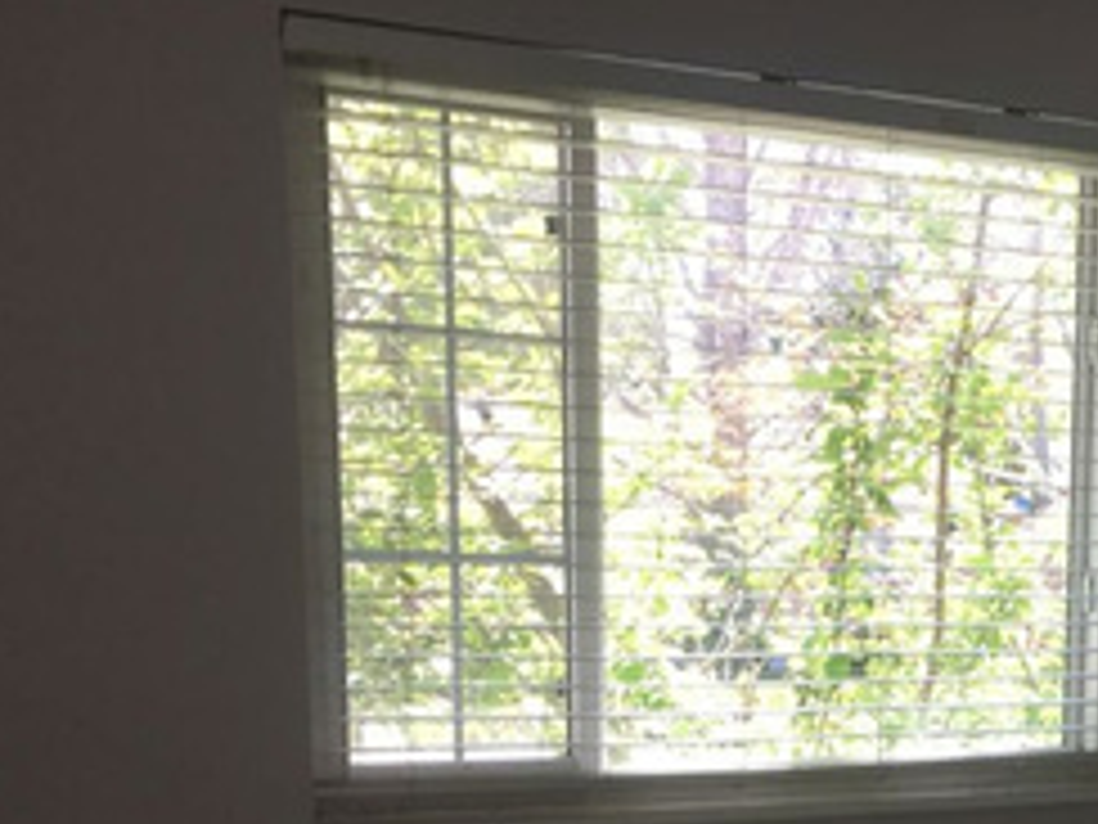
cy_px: 1058
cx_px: 1120
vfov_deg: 18.1
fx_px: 2411
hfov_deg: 24.4
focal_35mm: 76
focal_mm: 4.15
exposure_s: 1/57
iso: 25
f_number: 2.2
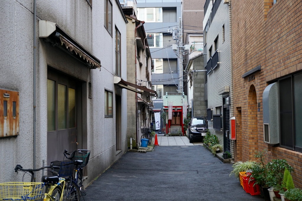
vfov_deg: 29.9
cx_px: 151
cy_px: 100
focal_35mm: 45
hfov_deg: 43.6
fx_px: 378
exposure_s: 1/160
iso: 320
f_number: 4
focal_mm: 30
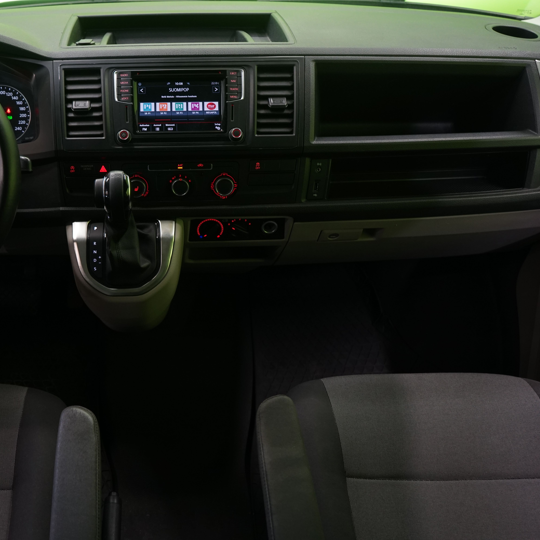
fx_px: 653
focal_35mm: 37
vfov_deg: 44.9
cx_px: 149
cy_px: 270
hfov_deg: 43.8
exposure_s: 1/15
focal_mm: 29
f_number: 5.6
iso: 800
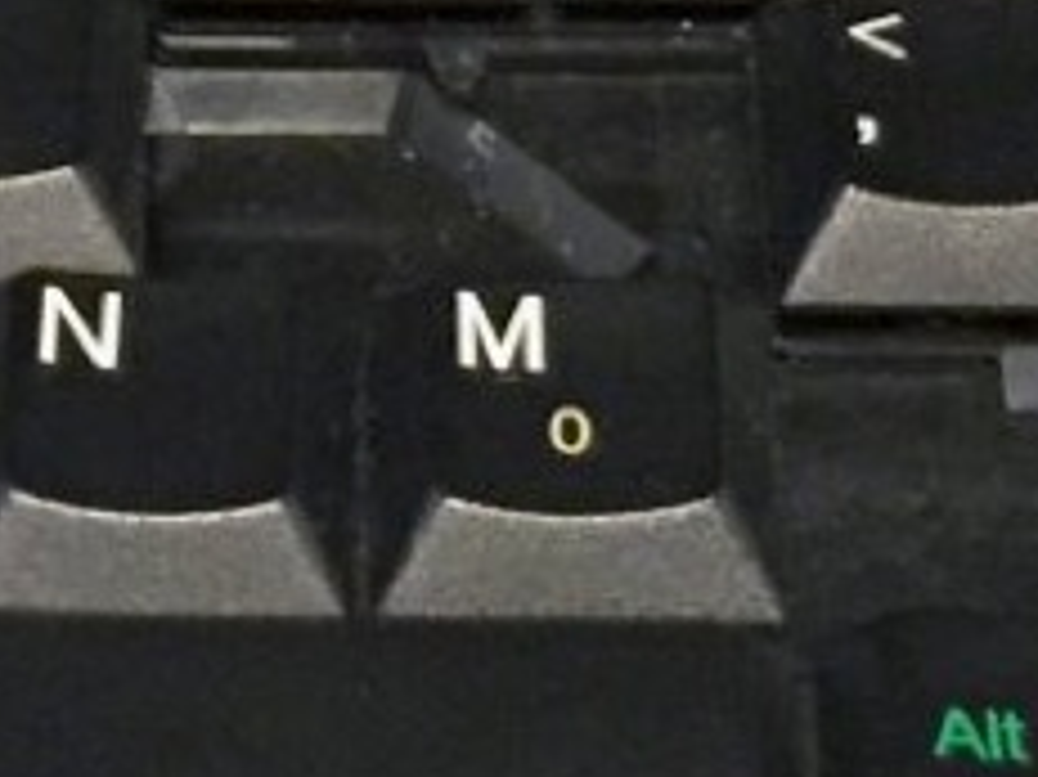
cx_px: -9
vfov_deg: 7.3
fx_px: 6024
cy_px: -238
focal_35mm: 201
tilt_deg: -45.2
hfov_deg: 9.8
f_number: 2.2
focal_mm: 4.15
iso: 250
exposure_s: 1/17
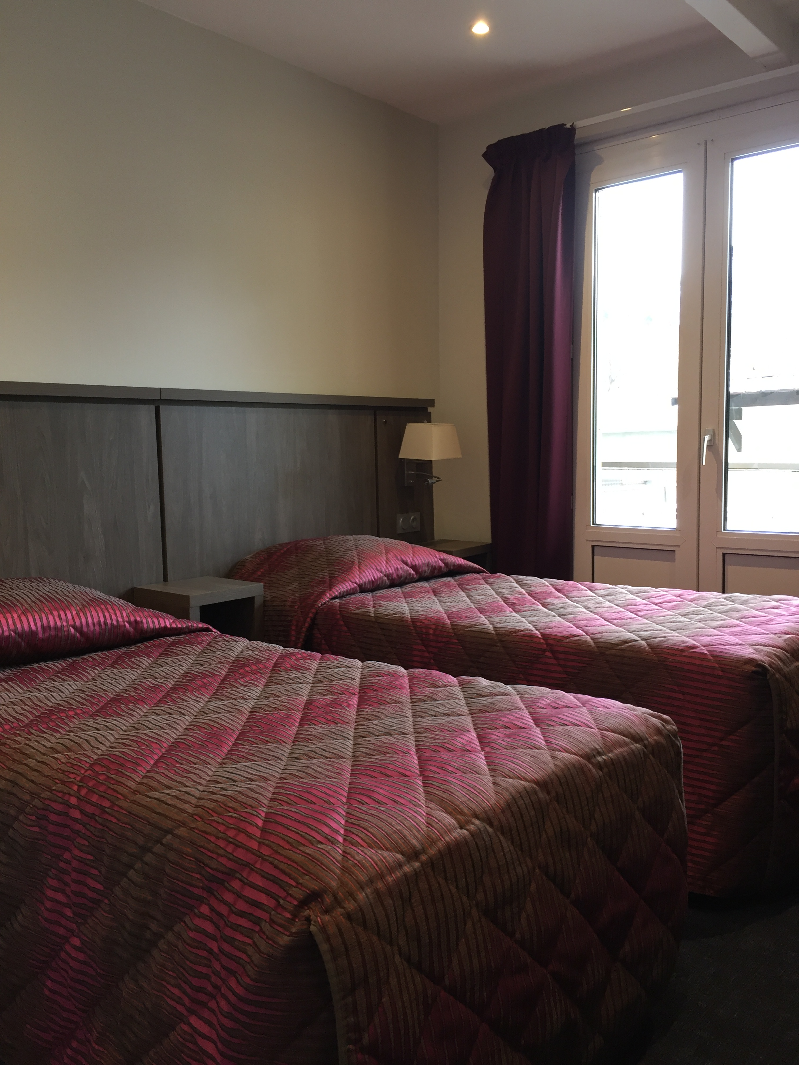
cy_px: 532
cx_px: 400
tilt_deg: -4.1
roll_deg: -0.5
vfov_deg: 61.7
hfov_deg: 48.2
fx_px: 892
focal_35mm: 29
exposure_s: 1/33
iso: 80
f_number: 2.2
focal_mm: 4.15
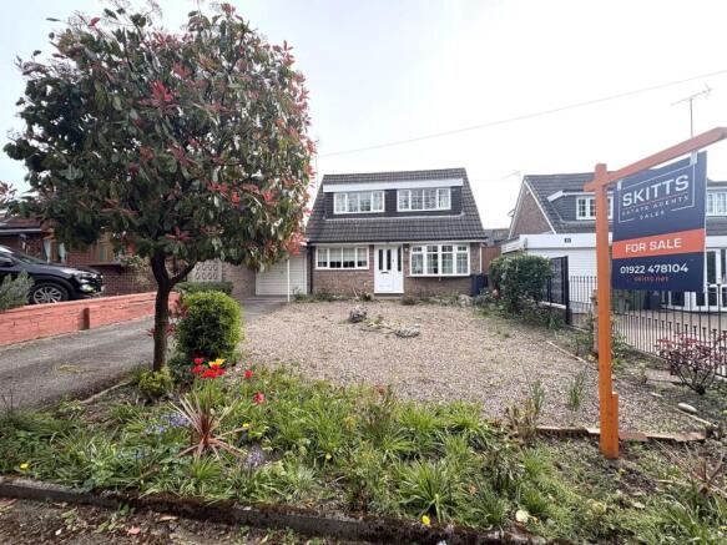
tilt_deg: +0.1
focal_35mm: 14
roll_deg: +0.8
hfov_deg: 102.1
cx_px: 364
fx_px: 294
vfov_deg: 85.7
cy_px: 272
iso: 64
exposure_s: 1/921
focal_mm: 2.22
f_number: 2.2
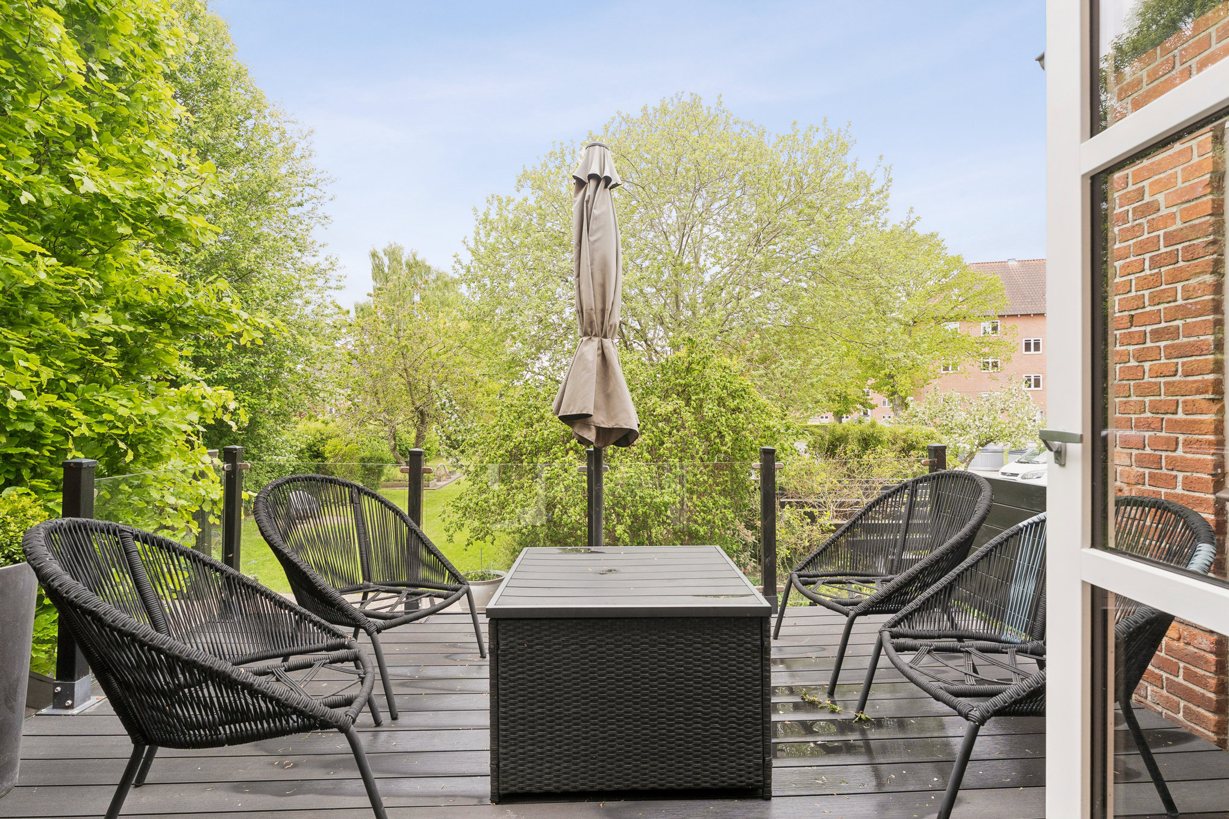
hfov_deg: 92.6
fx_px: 587
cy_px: 410
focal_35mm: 17
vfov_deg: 69.8
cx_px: 614
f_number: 7.1
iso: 800
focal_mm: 17.2
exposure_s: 1/200
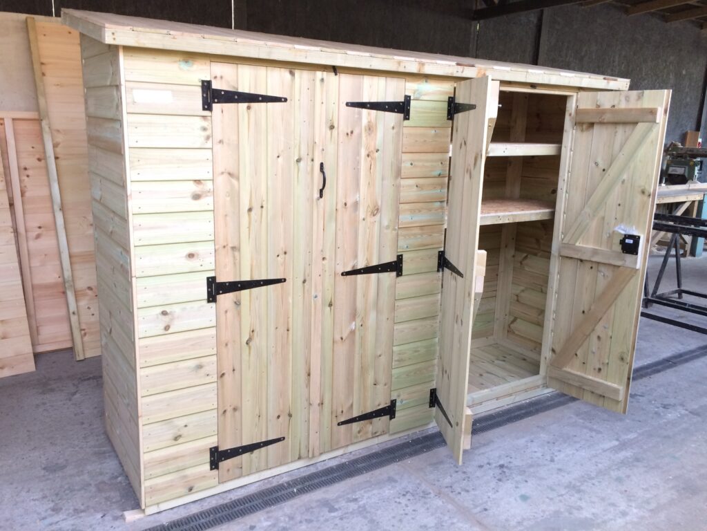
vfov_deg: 48.2
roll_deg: -1.2
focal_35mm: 29
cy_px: 266
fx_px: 592
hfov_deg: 61.7
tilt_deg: -14.9
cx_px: 354
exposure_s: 1/33
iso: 64
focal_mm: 4.15
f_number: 2.2
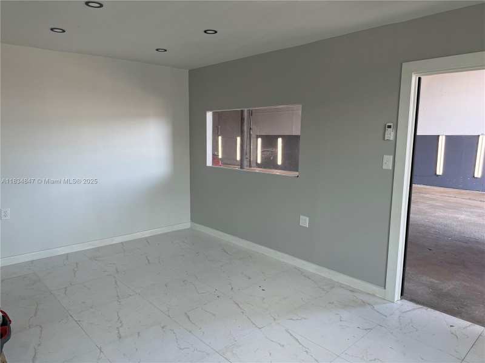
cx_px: 242
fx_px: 336
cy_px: 182
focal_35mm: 24
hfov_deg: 71.6
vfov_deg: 56.8
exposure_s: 1/234
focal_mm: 6.76
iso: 125
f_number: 1.78
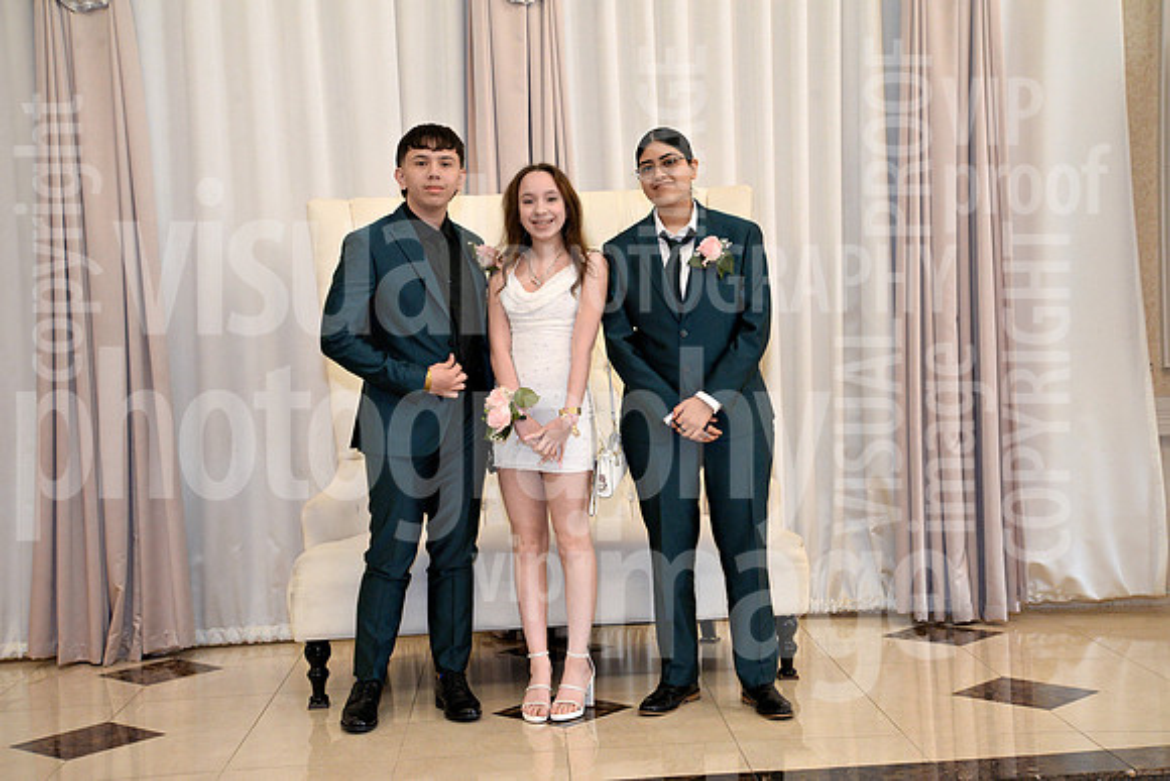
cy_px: 390
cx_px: 585
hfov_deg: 39.6
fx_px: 1625
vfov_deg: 27.0
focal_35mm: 50
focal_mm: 50
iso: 3200
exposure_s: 1/100
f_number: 7.1
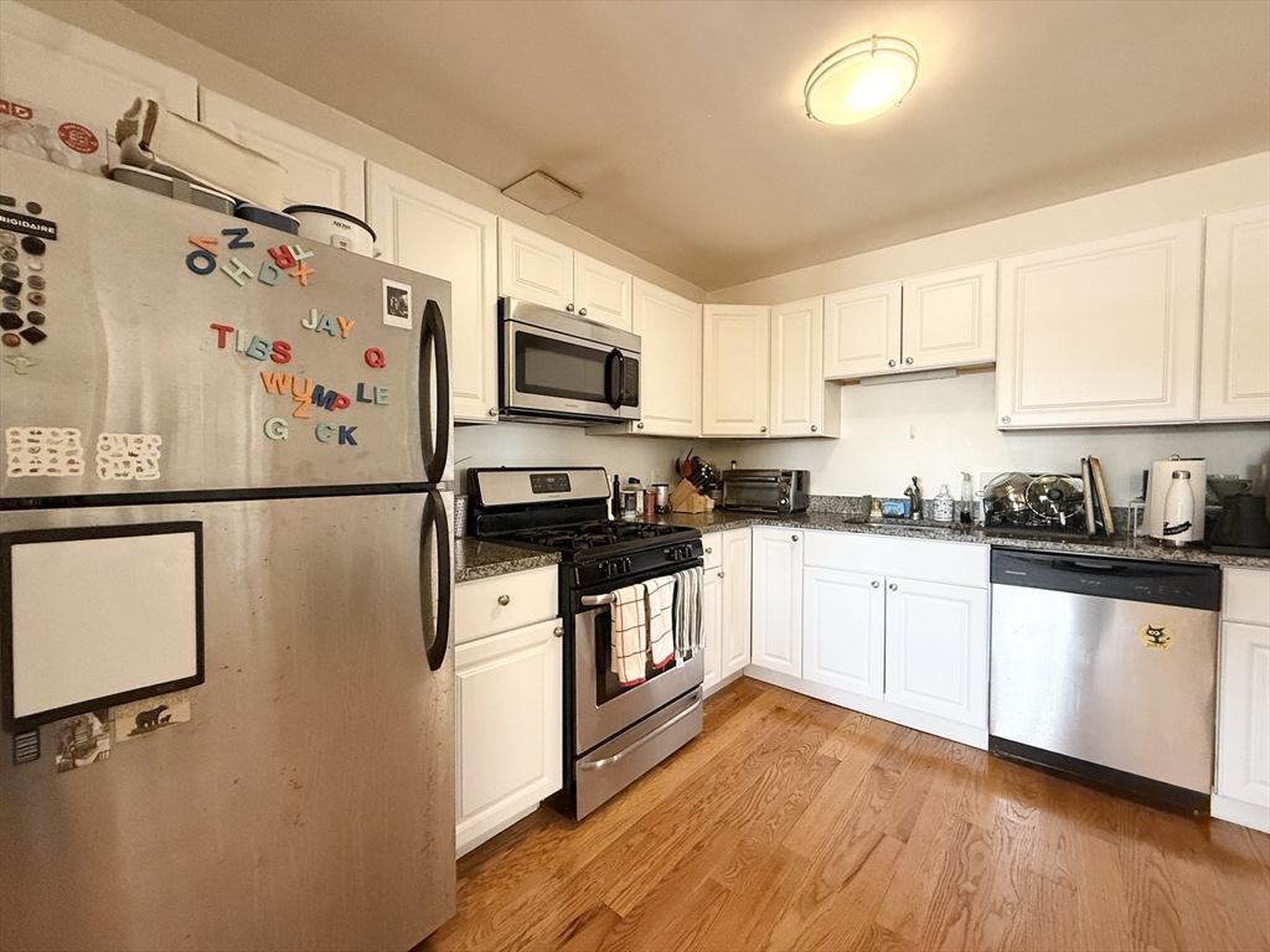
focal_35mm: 14
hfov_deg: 102.1
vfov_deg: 85.7
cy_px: 476
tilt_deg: -1.4
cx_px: 635
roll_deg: +0.5
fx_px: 514
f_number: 2.2
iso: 500
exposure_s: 1/60
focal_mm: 2.22
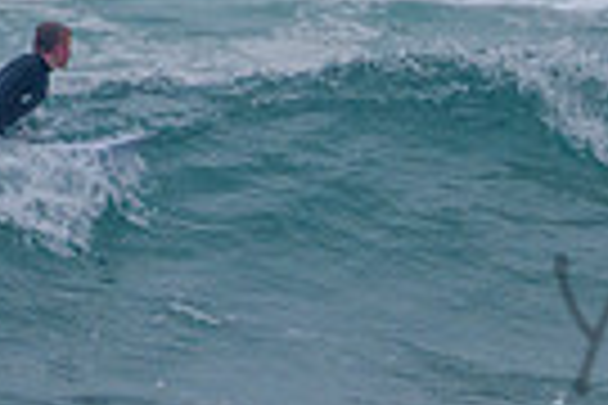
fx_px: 44549
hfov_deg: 0.8
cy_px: 286
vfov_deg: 0.5
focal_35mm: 2638
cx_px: 1018
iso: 640
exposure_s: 1/2000
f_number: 5.6
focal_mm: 500
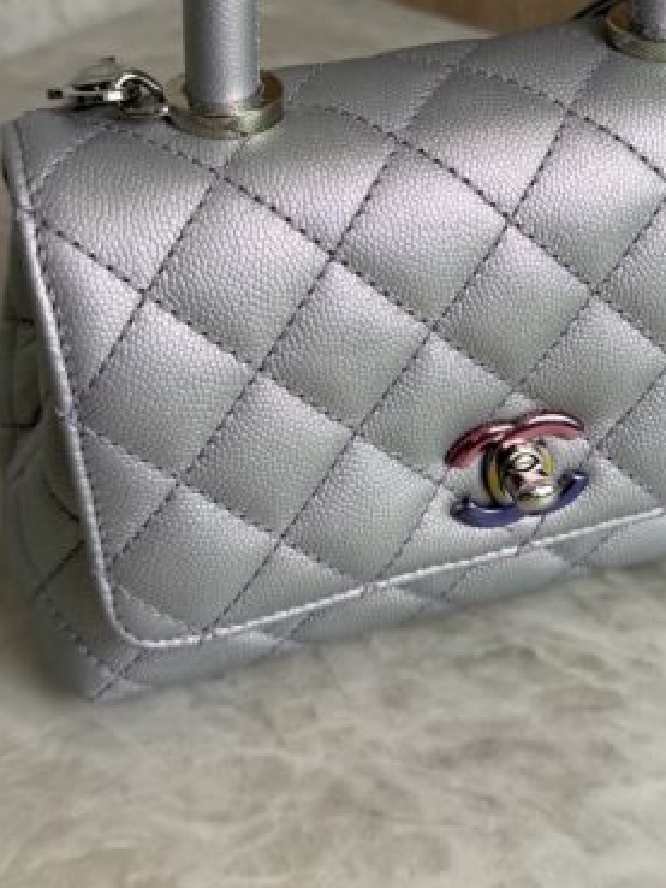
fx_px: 1333
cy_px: 255
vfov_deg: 36.2
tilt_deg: -32.7
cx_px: 450
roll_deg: +1.4
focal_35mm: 52
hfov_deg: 27.9
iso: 50
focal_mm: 6.76
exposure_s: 1/137
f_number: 1.78
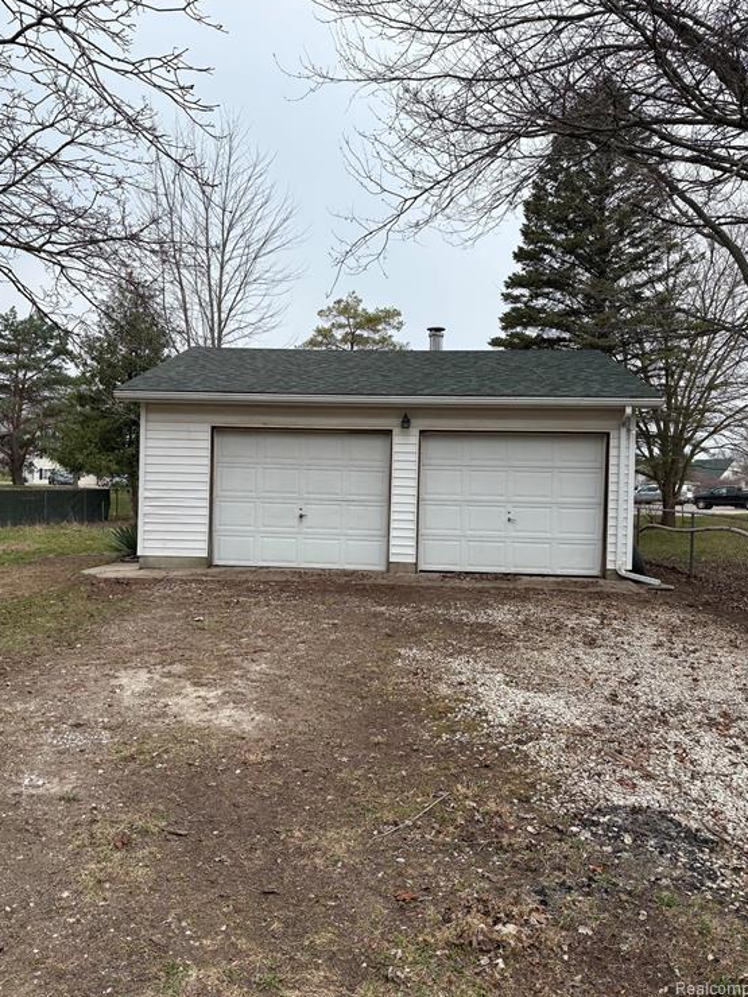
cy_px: 484
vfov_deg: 65.3
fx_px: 778
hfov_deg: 51.4
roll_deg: -2.2
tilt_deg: -0.3
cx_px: 368
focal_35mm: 27
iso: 50
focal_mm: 5.96
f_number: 1.6
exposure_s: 1/1393
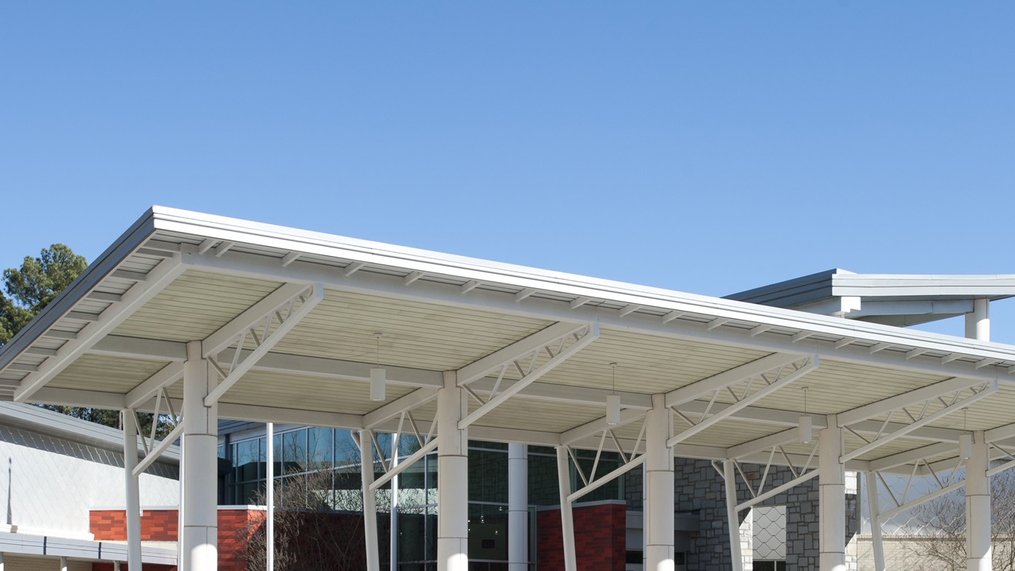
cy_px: 512
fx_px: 1399
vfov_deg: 22.5
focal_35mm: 52
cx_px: 593
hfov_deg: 39.7
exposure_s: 1/400
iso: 200
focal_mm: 32
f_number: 10
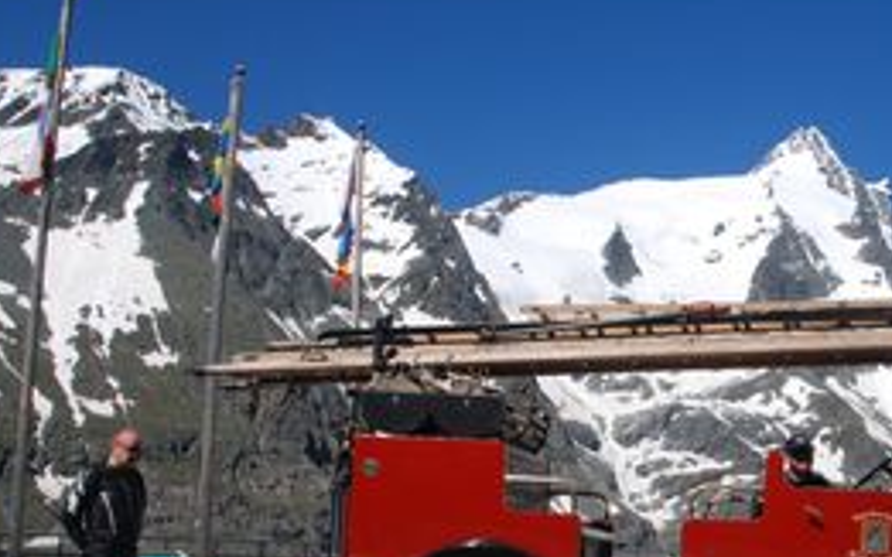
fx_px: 1458
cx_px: 714
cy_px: 371
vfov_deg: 21.5
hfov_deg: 33.0
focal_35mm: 60
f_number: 9
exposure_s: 1/320
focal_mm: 20
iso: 100
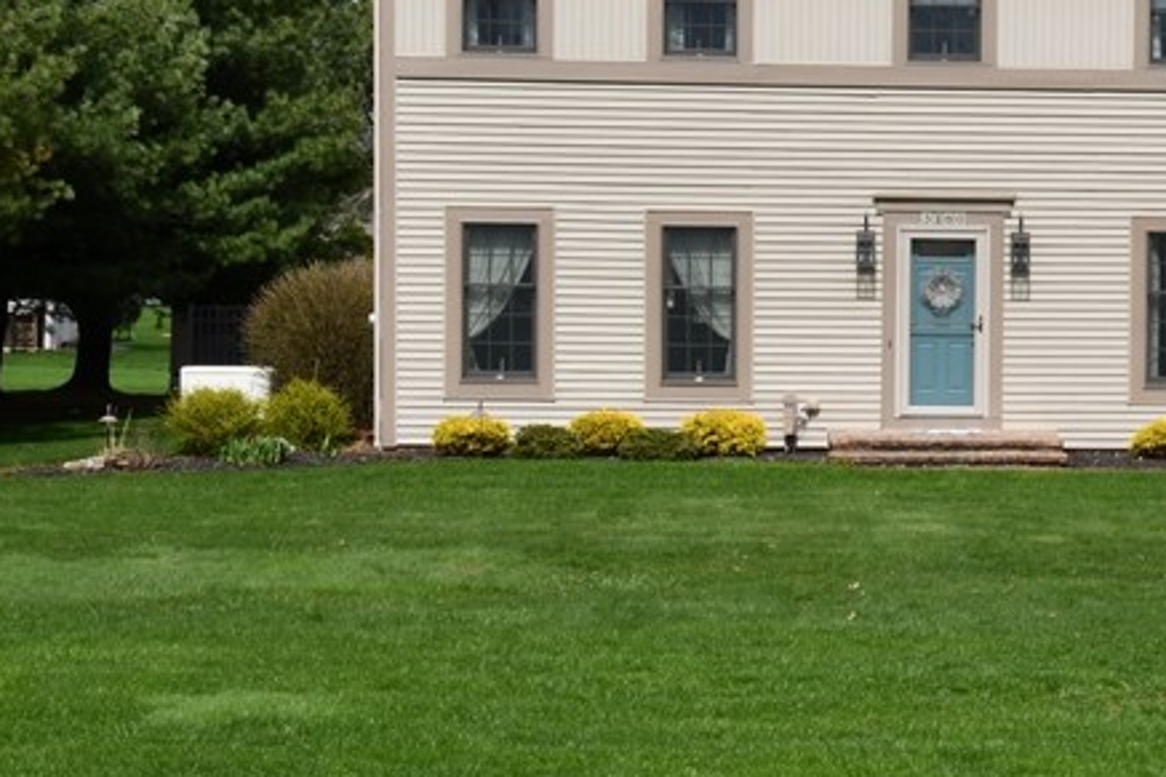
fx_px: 3140
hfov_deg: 20.6
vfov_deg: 14.1
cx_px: 1075
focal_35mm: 97
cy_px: 344
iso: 250
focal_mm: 26
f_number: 18
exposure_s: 1/250
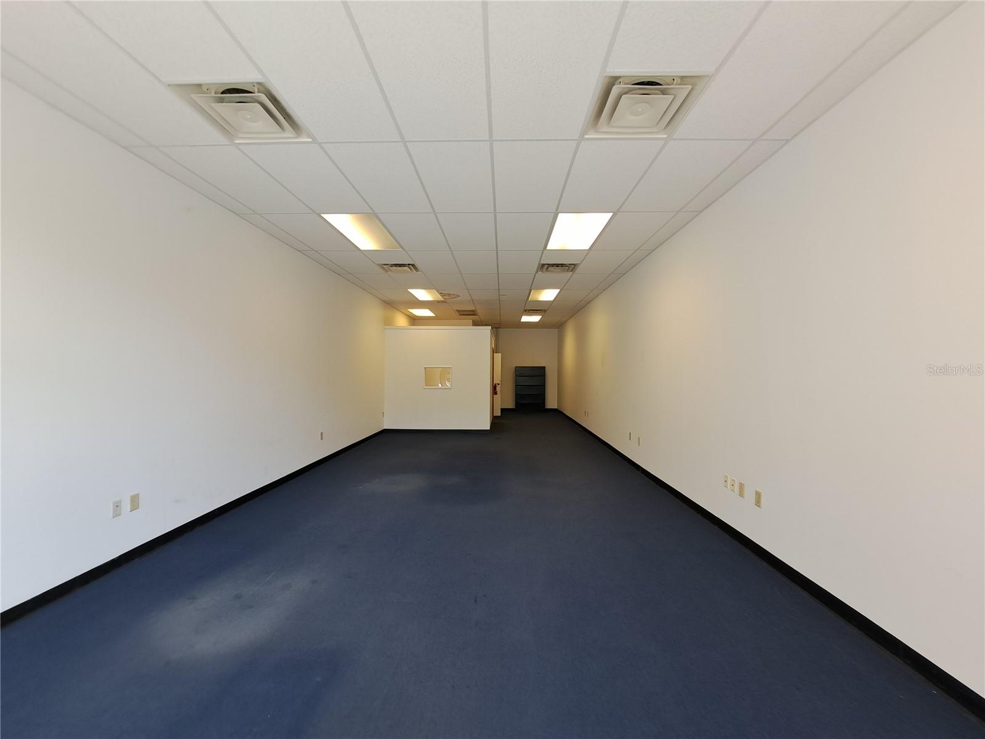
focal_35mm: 13
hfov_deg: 106.2
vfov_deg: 89.9
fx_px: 370
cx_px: 492
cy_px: 370
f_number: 2.2
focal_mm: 1.74
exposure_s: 1/60
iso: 50
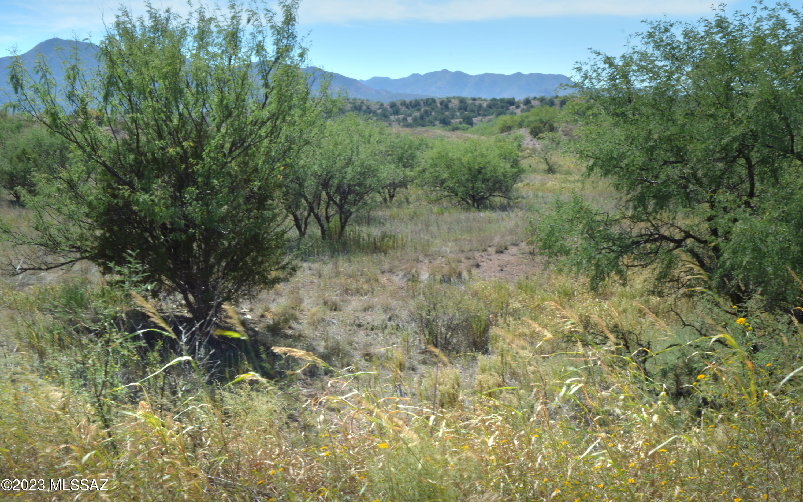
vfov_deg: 24.9
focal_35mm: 52
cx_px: 402
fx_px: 1138
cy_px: 242
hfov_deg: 38.9
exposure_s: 1/40
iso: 100
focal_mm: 34
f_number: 22
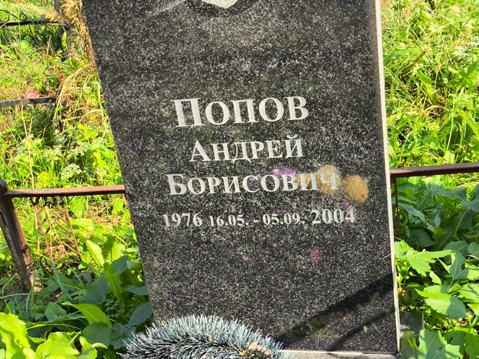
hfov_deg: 38.2
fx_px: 692
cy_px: 180
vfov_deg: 29.1
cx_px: 240
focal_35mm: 50
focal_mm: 4.71
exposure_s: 1/309
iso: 50
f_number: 1.7
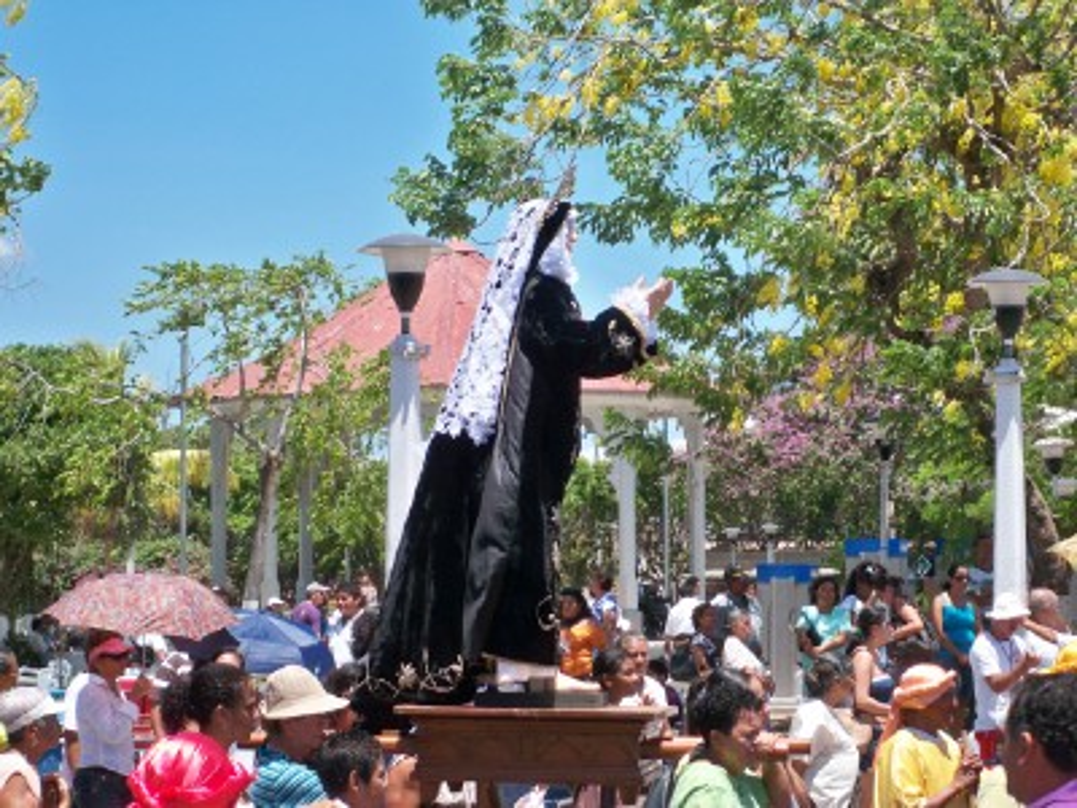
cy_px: 404
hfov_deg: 18.7
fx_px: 3267
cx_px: 538
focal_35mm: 105
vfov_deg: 14.1
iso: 80
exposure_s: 1/250
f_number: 5.7
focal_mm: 18.8
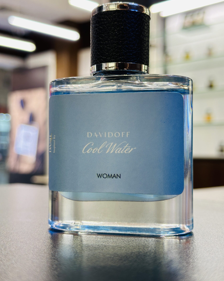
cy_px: 135
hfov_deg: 29.7
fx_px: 423
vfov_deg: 36.7
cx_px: 111
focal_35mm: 51
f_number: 1.78
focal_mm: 6.86
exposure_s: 1/50
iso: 64
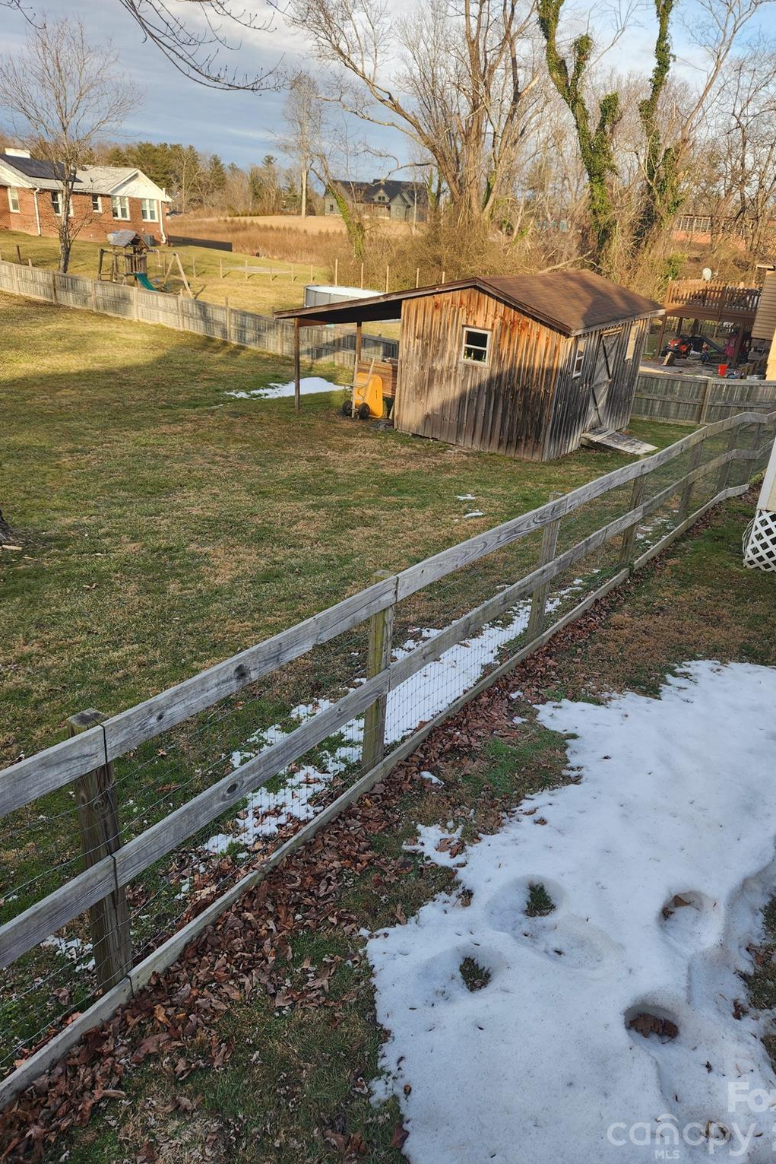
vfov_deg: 73.7
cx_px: 426
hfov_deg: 53.1
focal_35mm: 24
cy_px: 582
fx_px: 776
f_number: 1.8
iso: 20
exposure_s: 1/423
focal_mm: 5.4
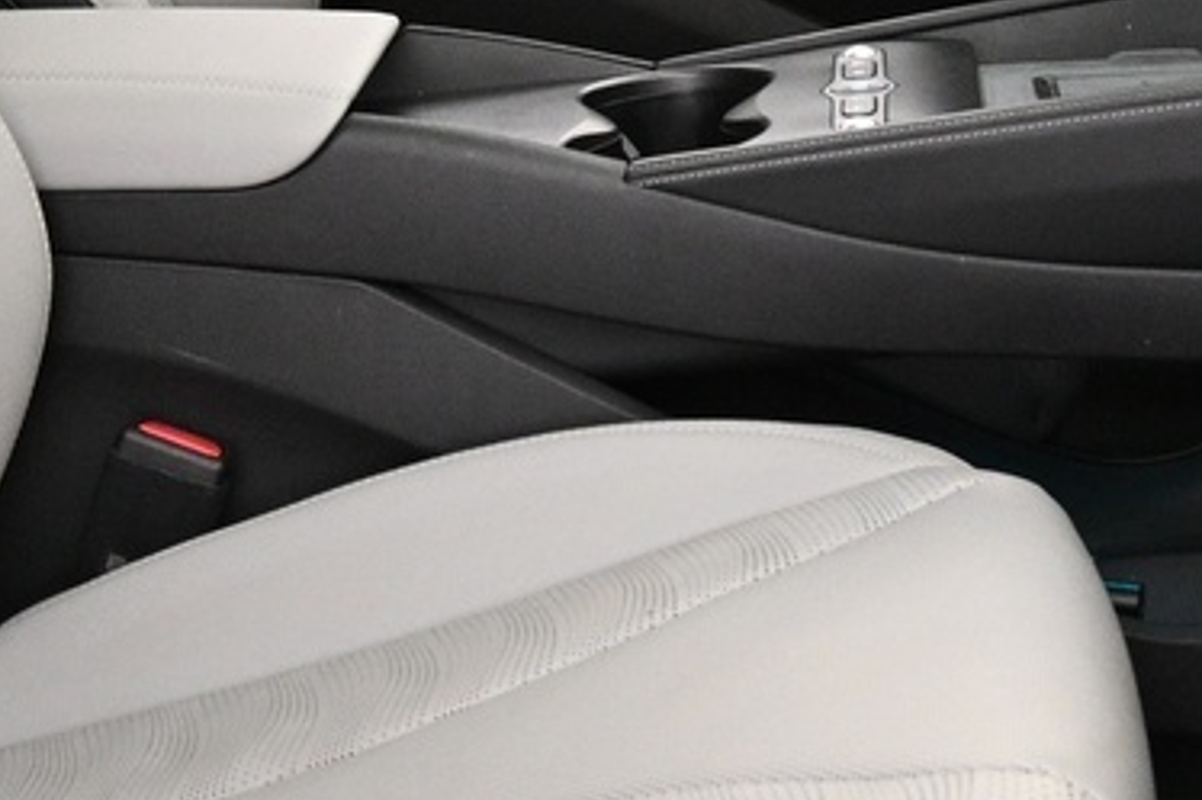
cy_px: 16
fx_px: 3471
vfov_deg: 13.0
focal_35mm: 104
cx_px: 723
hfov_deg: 19.6
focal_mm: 16
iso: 1600
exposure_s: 1/25
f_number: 3.5
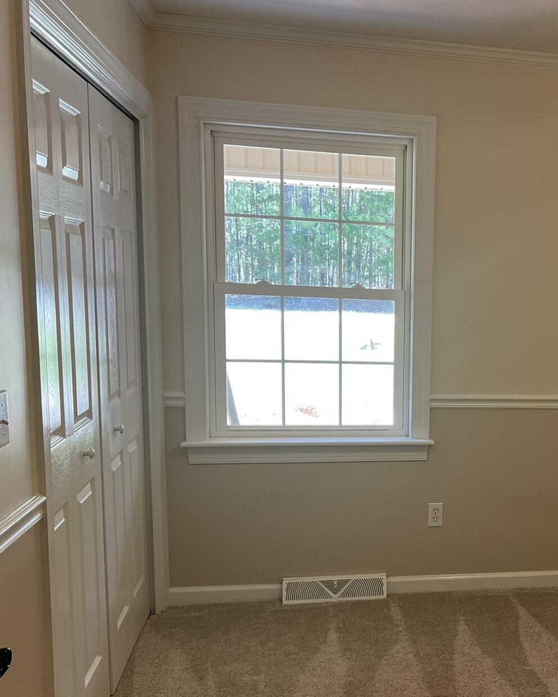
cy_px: 418
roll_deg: -2.0
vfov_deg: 43.6
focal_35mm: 42
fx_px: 867
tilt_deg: -9.8
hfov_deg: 33.6
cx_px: 513
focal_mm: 5.7
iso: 125
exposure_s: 1/120
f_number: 1.5
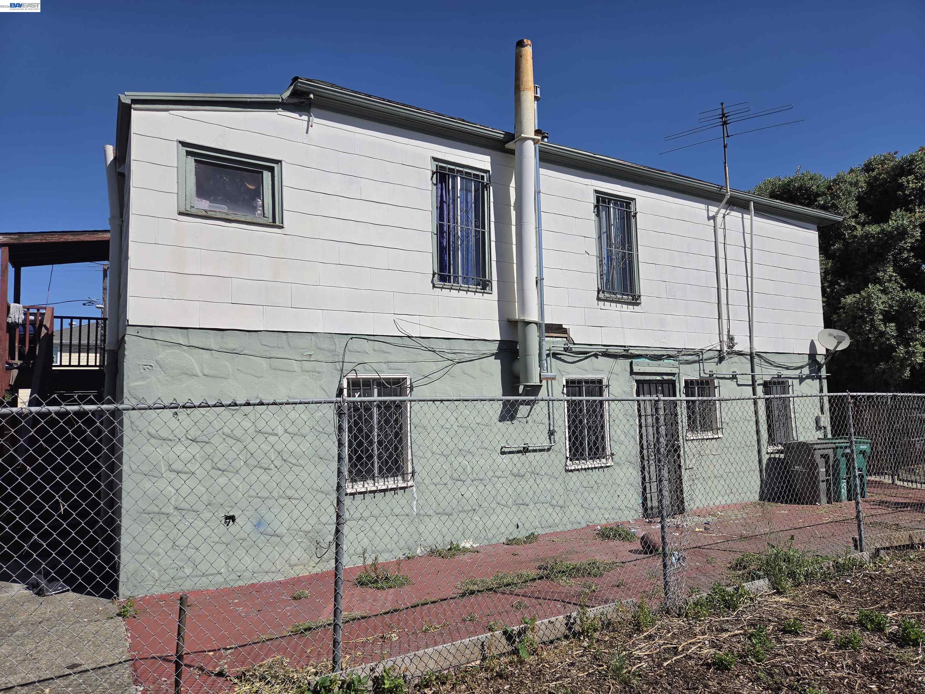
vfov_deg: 58.9
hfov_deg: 73.9
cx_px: 462
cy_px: 347
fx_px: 615
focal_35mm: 23
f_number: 1.8
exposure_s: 1/7734
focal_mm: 5.4
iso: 64
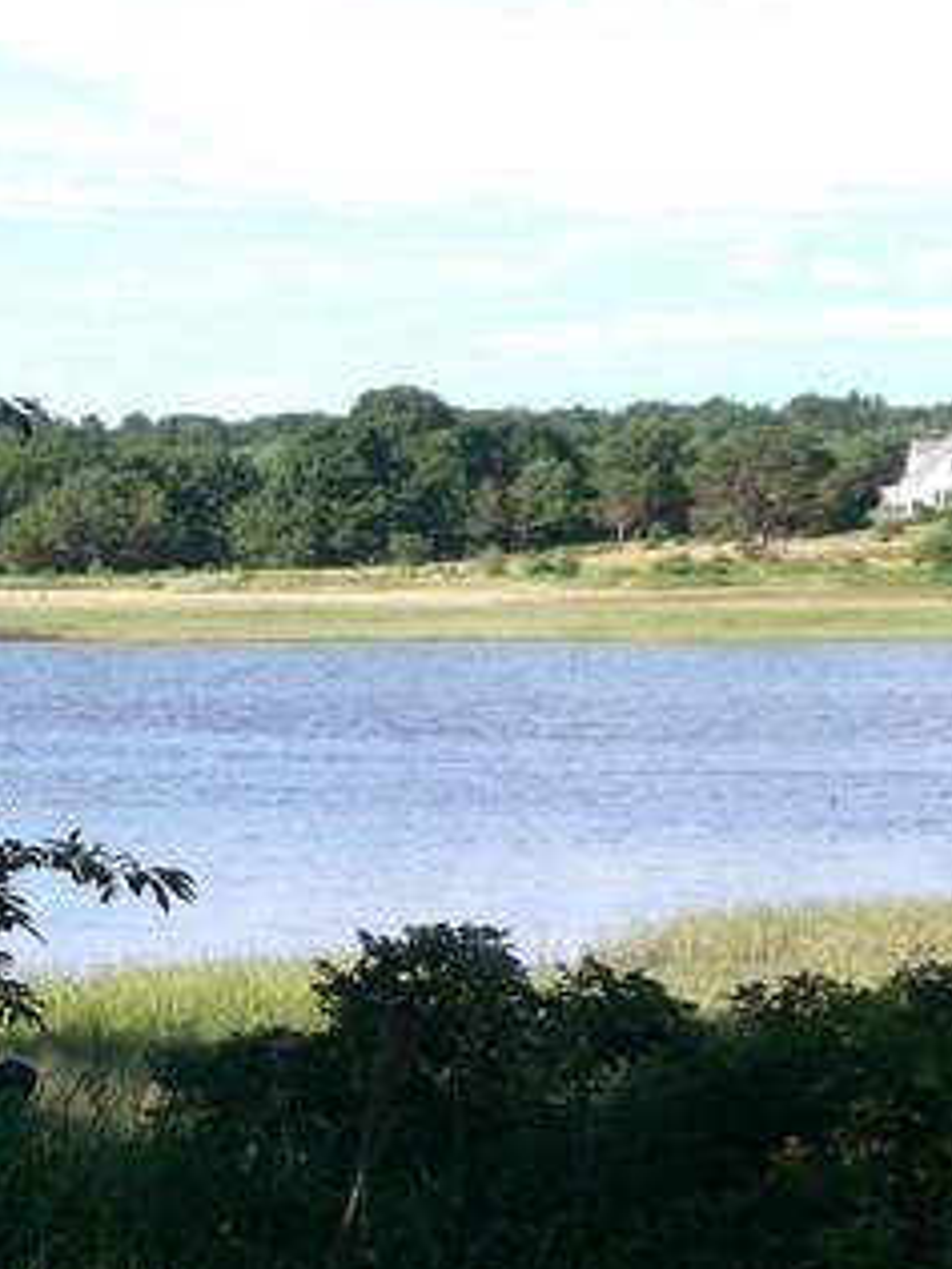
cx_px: 235
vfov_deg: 14.8
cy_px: 851
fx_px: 4877
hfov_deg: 11.1
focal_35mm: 133
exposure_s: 1/250
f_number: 4
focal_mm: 10.4
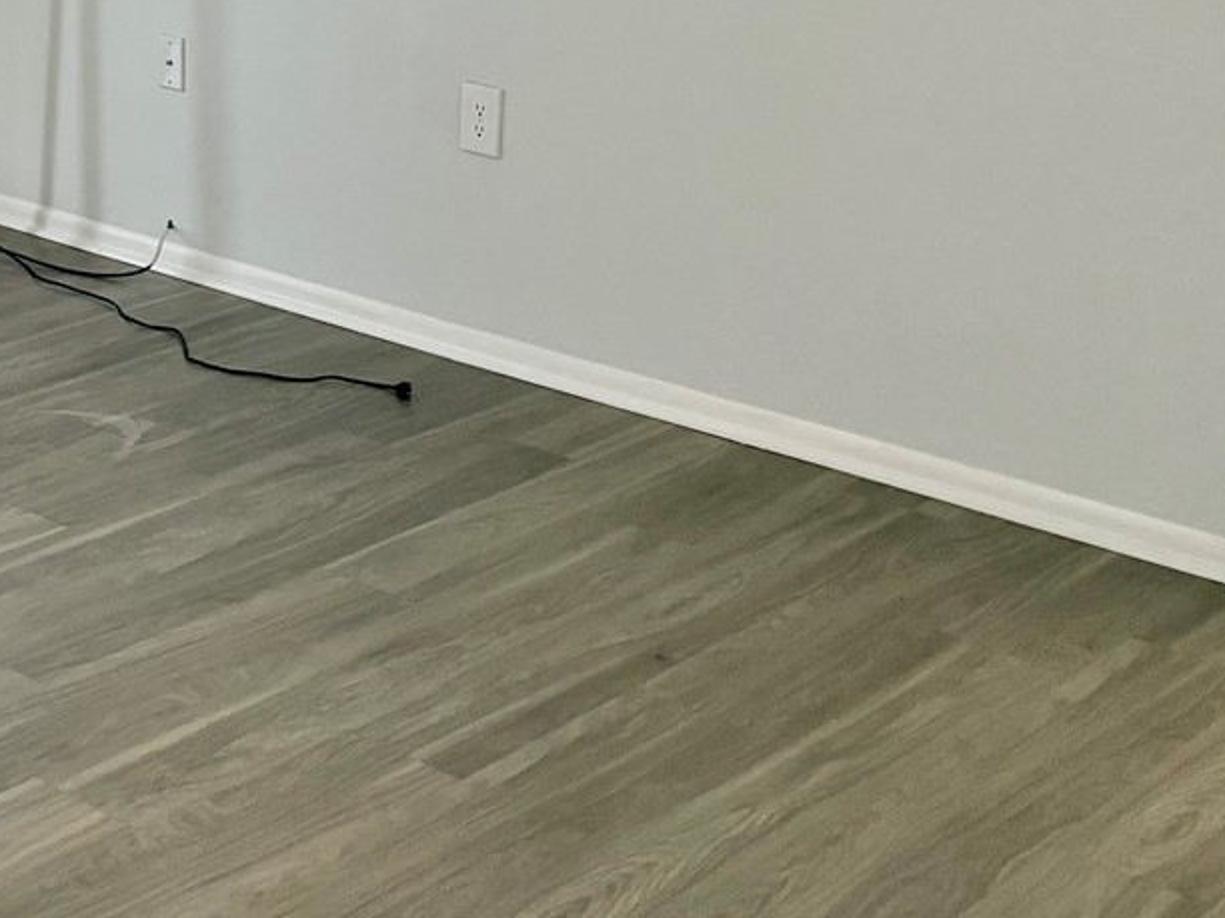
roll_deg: +2.3
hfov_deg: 26.7
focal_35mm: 68
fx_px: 2406
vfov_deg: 20.4
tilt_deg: -5.1
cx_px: -58
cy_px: -154
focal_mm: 5.96
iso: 160
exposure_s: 1/60
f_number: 1.6
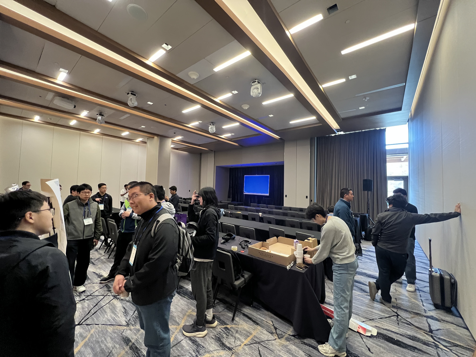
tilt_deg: +2.0
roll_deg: -1.8
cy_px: 178
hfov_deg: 106.2
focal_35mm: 13
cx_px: 238
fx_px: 179
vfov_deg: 89.9
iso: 500
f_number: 1.8
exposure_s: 1/60
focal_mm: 1.57
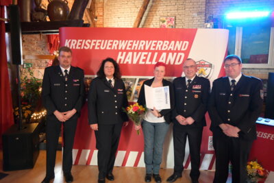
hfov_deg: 73.7
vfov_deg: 53.2
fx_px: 183
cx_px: 137
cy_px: 92
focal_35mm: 24
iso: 3600
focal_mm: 16
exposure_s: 1/60
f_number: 3.5
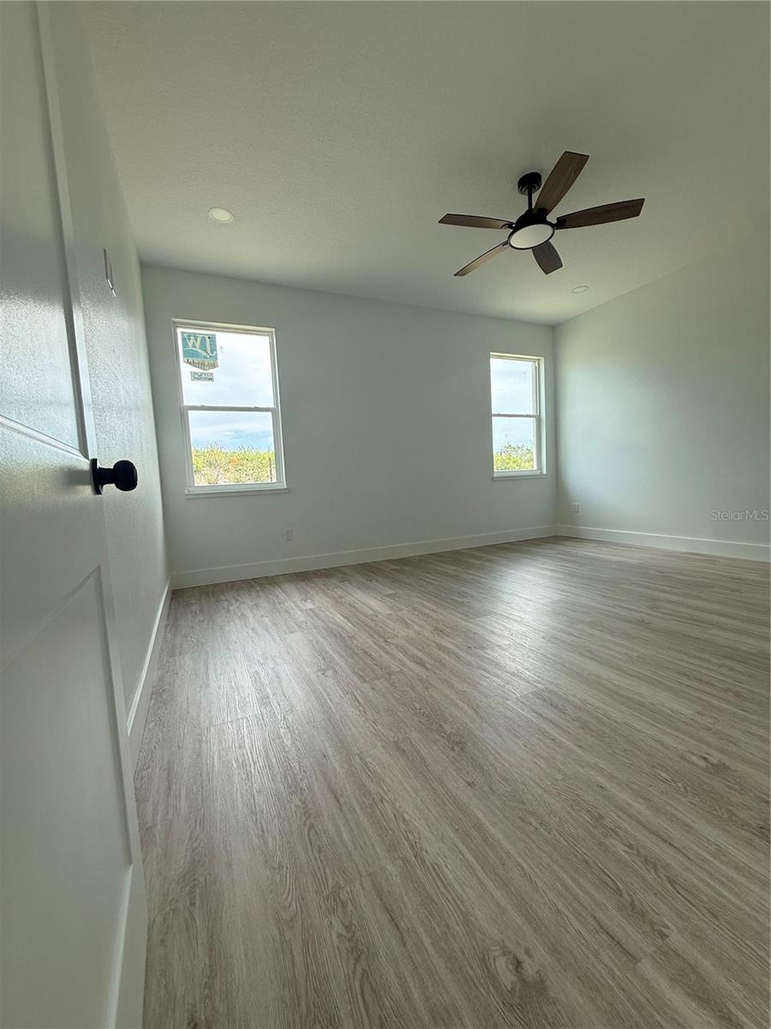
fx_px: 416
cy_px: 514
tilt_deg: -4.3
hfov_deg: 85.7
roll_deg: +3.1
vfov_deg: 102.1
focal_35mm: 14
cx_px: 386
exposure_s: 1/196
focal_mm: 2.22
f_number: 2.2
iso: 64
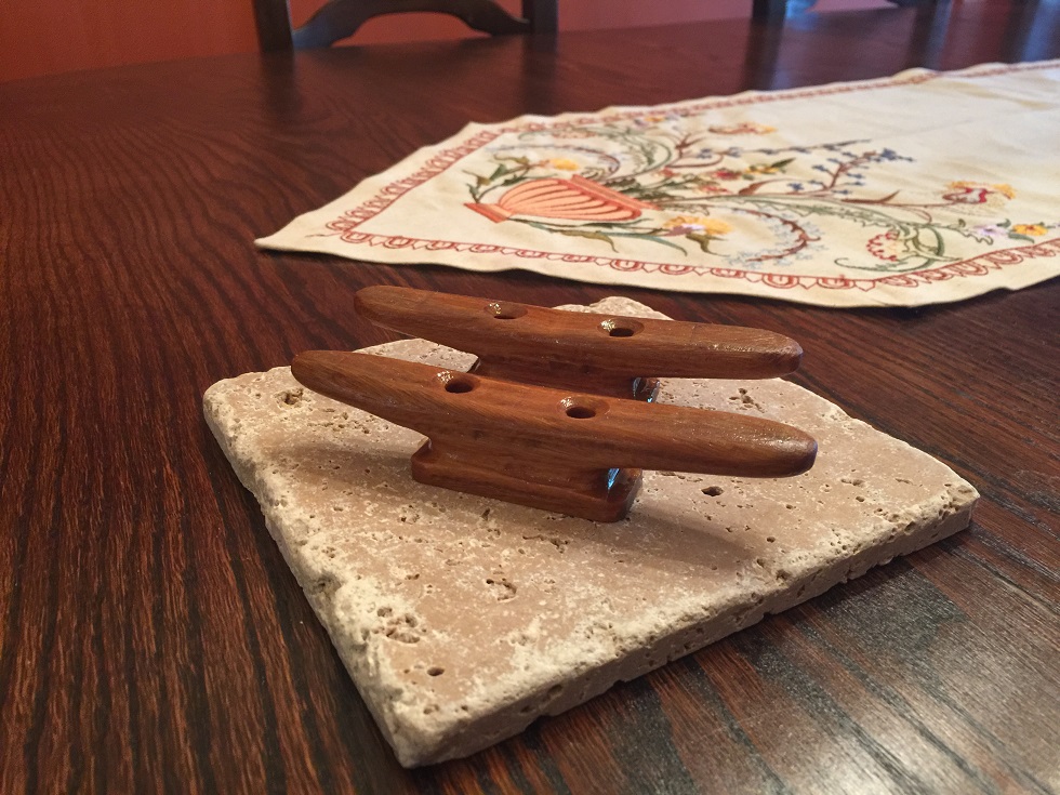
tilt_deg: -27.5
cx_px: 530
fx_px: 888
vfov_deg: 48.2
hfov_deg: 61.7
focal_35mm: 29
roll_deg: +0.8
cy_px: 398
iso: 100
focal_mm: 4.15
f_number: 2.2
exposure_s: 1/15
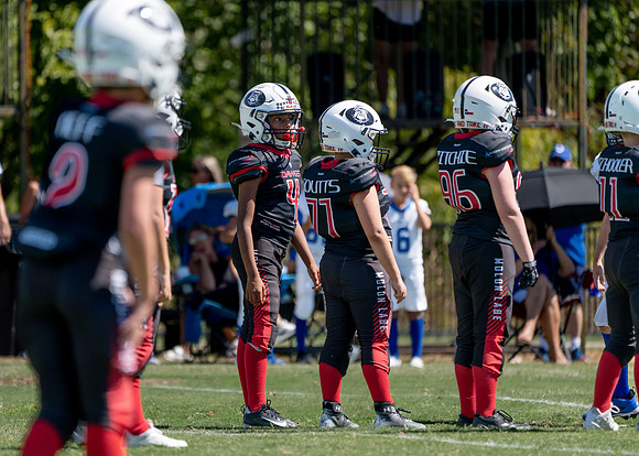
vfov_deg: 3.2
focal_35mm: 450
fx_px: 8167
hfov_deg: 4.5
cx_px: 272
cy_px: 221
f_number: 5.6
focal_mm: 400
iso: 320
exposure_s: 1/1250
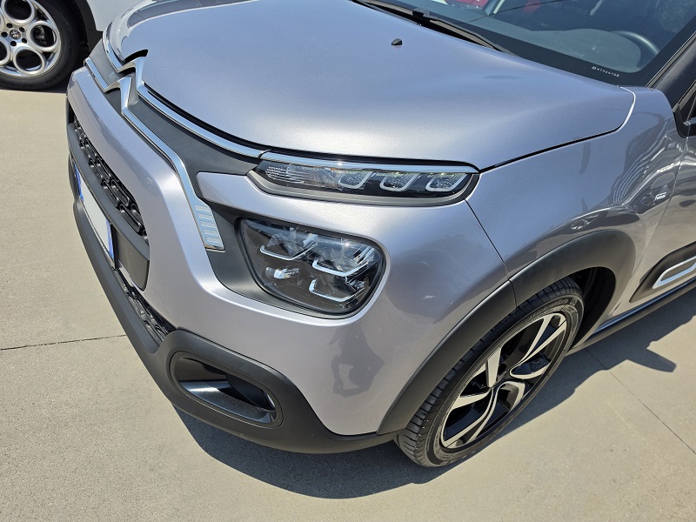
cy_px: 261
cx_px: 348
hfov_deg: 73.9
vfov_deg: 58.9
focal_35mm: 23
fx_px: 462
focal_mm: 6.5
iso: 32
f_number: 1.4
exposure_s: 1/7939
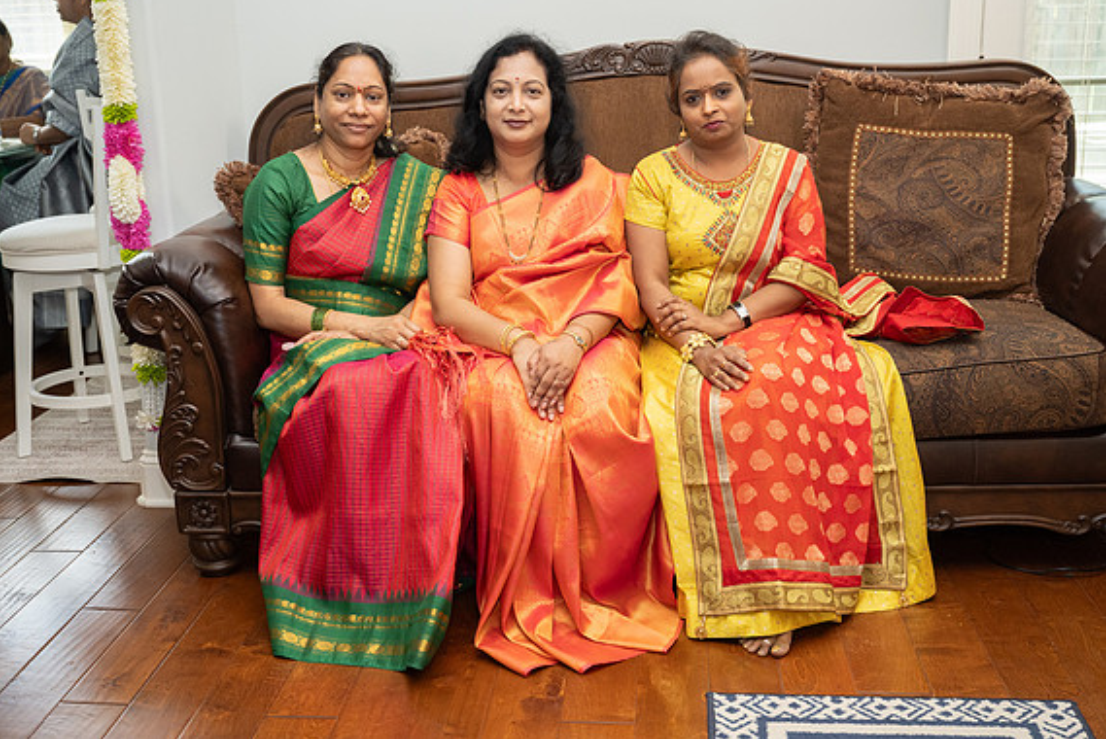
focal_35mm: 40
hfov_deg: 48.4
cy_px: 365
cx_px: 544
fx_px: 1229
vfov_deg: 33.4
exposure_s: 1/160
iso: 800
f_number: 4
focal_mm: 39
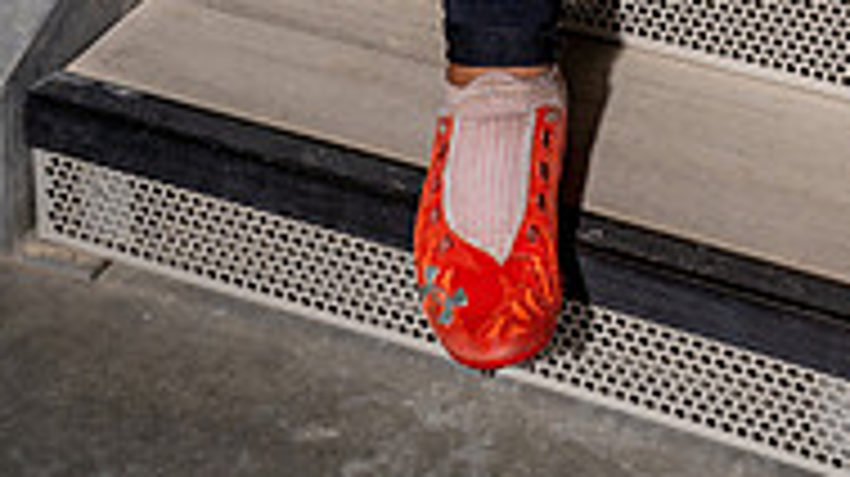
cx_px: 657
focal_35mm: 100
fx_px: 2252
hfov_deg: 21.2
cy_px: -500
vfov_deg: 10.9
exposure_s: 1/250
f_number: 8
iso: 100
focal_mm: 40
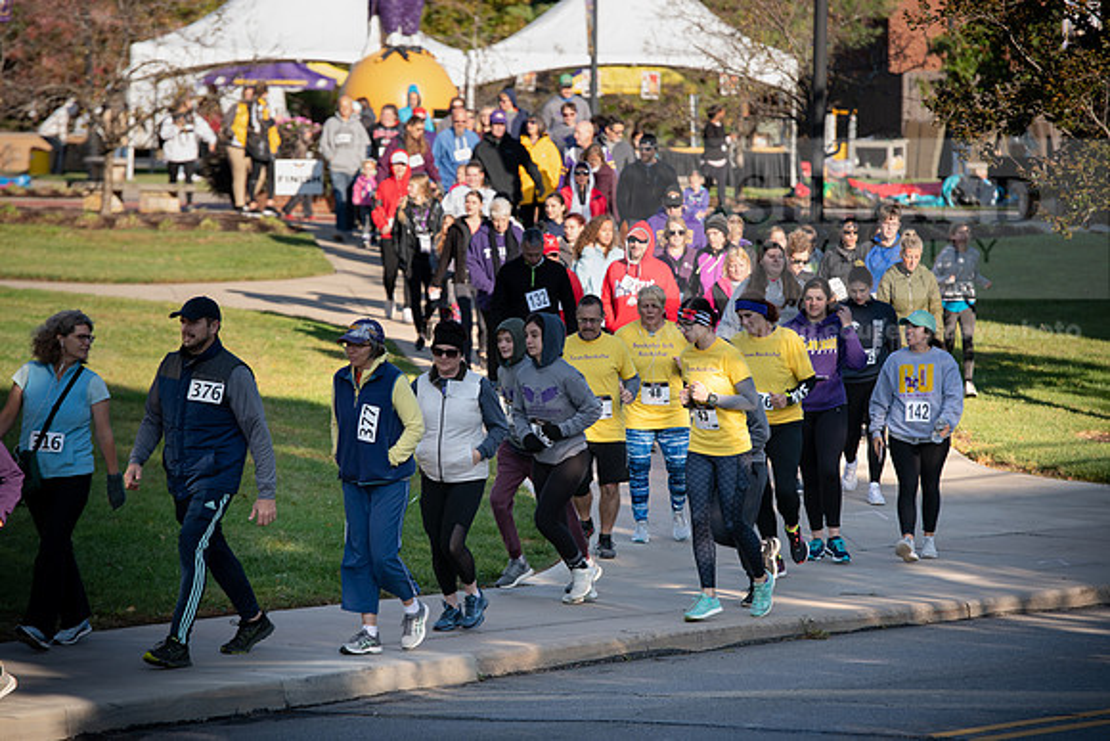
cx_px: 555
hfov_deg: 11.4
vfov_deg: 7.6
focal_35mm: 180
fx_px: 5551
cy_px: 370
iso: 200
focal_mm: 180
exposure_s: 1/500
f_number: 5
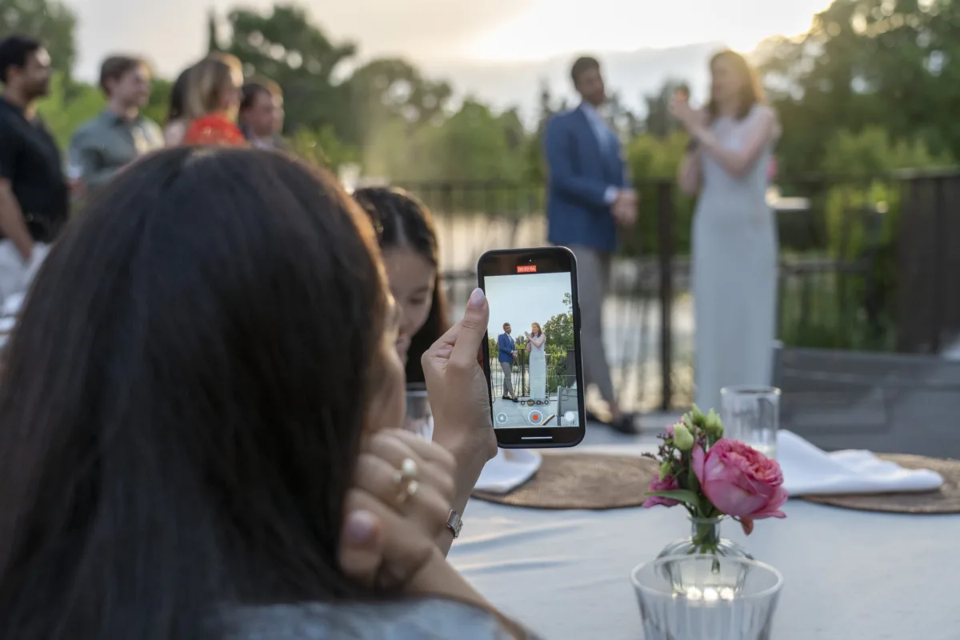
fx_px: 1227
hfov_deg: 42.7
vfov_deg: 29.2
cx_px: 480
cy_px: 320
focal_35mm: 46
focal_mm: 46
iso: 800
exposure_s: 1/500
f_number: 4
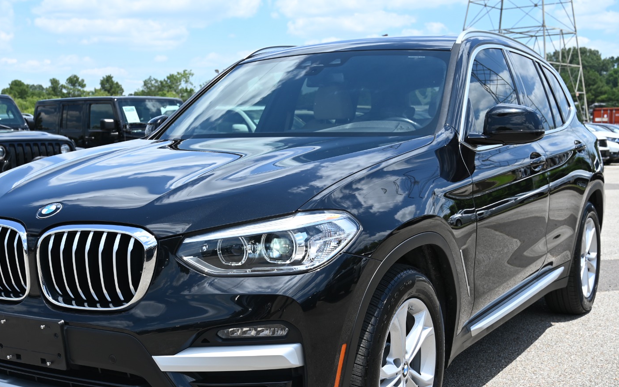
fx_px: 827
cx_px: 258
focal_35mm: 49
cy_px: 262
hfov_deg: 40.9
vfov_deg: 26.2
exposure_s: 1/320
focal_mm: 35
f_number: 6.3
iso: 100
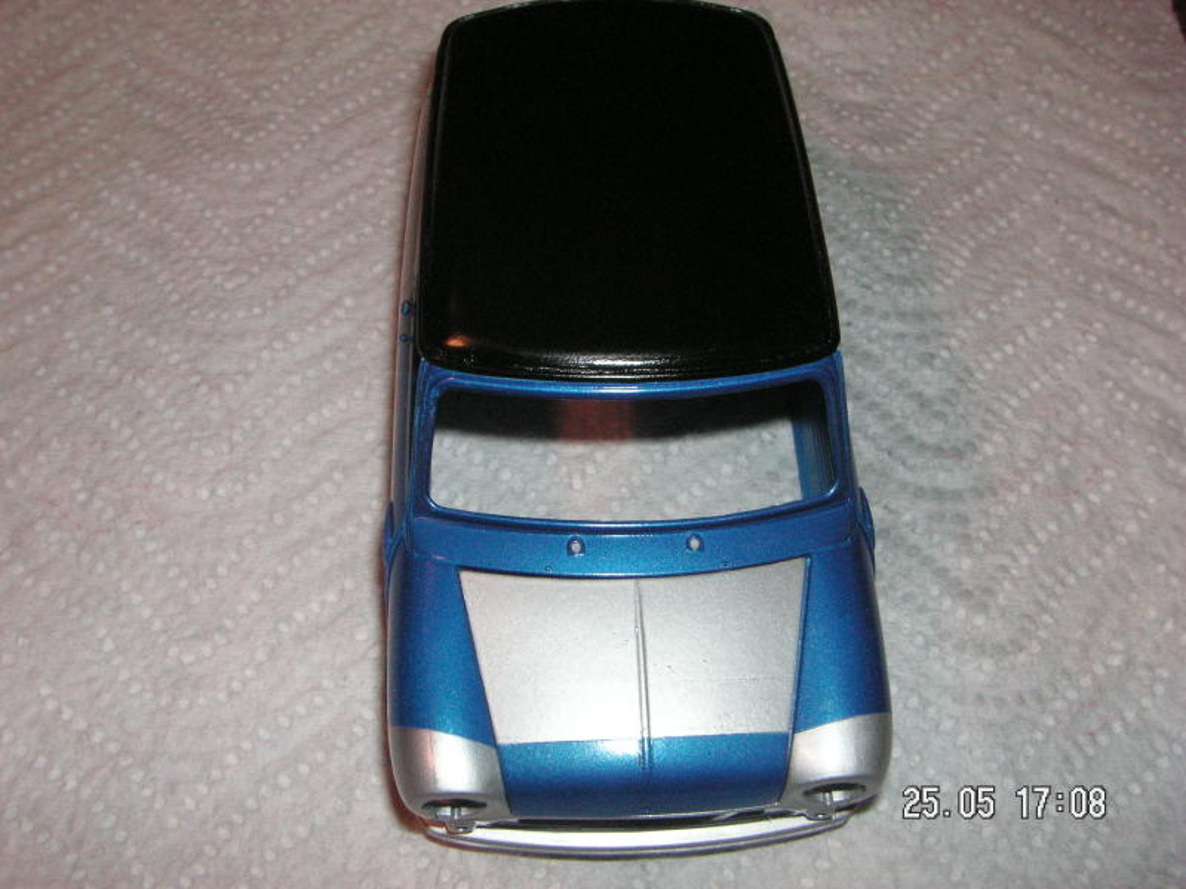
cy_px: 444
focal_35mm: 38
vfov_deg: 37.7
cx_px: 593
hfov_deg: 49.0
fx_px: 1302
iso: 160
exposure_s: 1/45
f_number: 6.6
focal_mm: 6.3
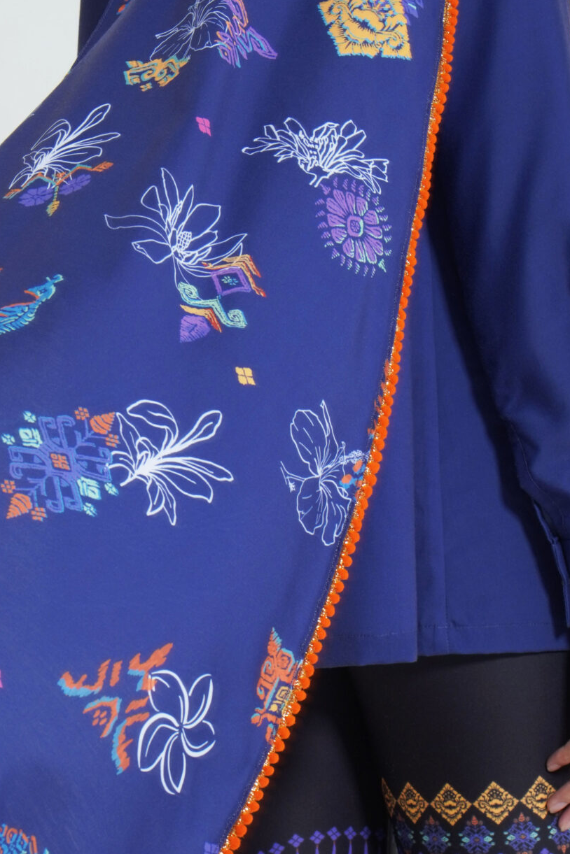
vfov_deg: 18.5
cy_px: 550
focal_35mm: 110
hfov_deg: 12.4
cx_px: 179
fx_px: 2613
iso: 250
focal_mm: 35
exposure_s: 1/160
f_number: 8
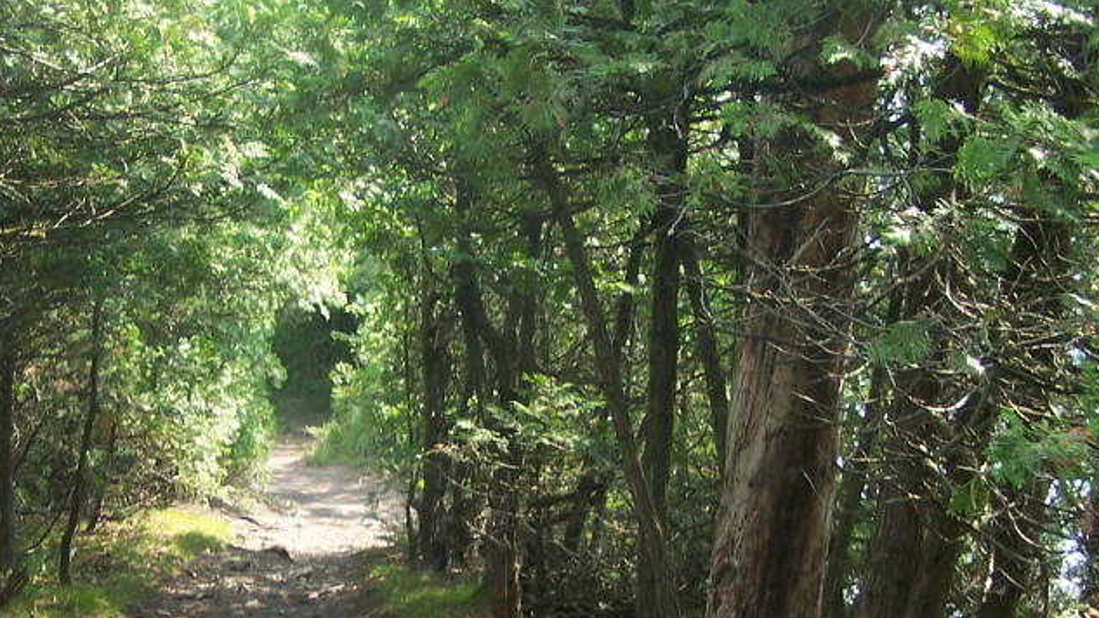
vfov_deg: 17.9
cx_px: 372
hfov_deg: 31.2
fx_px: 1952
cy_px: 439
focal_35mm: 67
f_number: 2.8
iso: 80
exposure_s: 1/160
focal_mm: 6.3
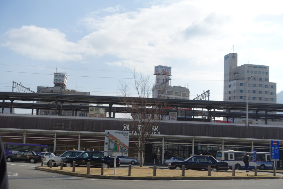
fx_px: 401
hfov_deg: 38.9
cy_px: 94
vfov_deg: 26.5
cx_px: 142
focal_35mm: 51
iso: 200
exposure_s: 1/250
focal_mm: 18.7
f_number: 4
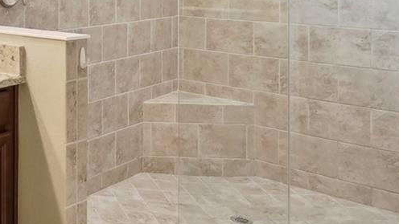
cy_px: -39
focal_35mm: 56
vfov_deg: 20.3
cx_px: -107
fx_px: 589
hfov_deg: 30.4
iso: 400
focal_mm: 16.5
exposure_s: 1/40
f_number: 7.1
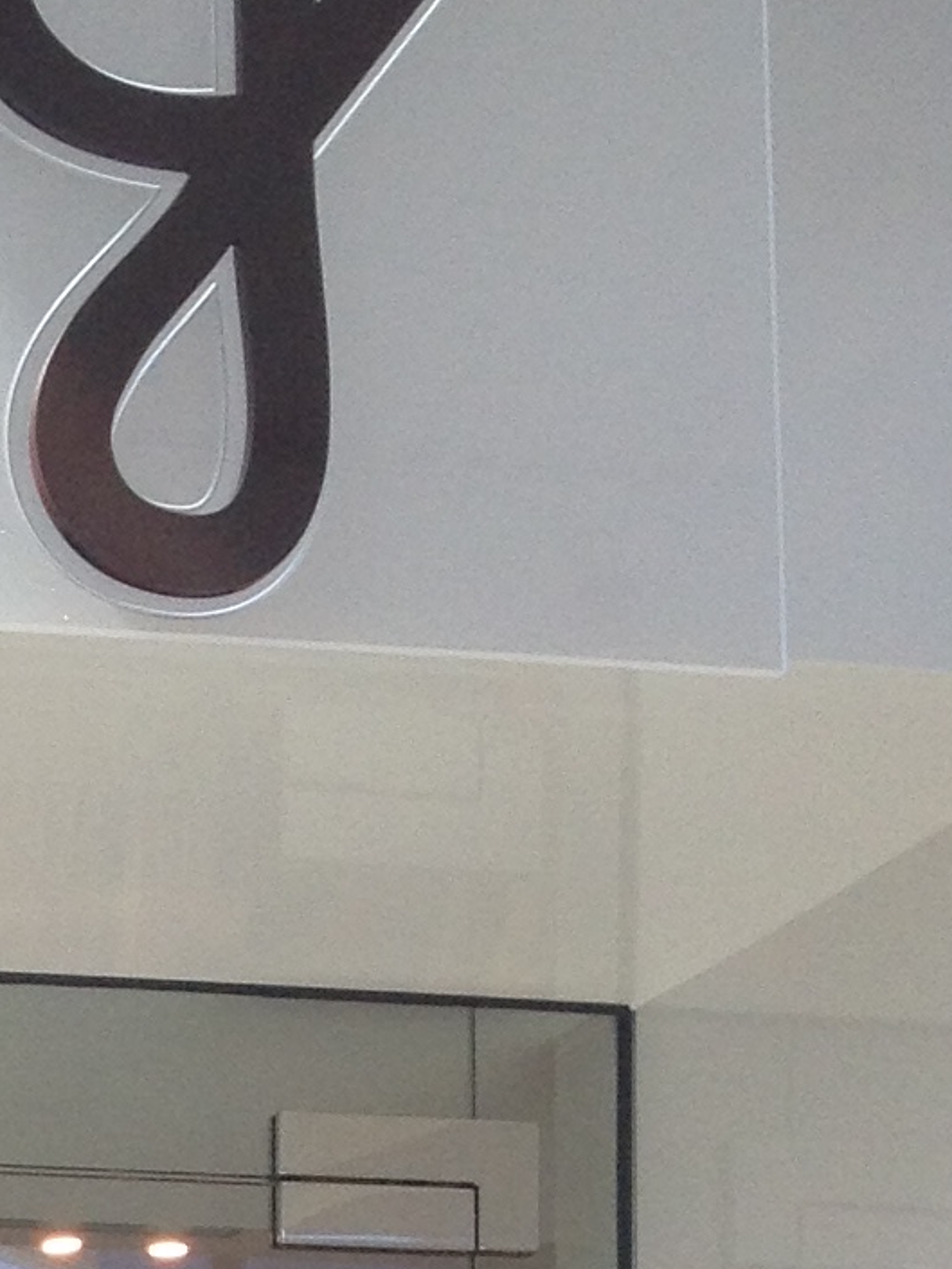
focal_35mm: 162
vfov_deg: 11.5
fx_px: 5939
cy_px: 2120
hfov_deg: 8.5
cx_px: -1170
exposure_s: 1/120
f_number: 2.4
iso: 64
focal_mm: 4.28
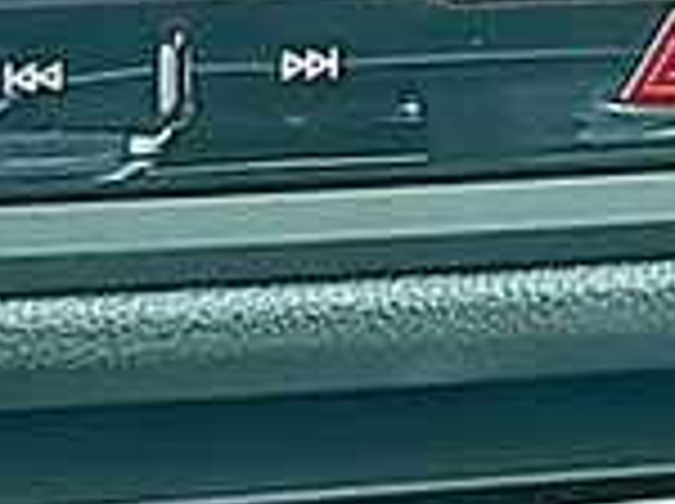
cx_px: 562
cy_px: -358
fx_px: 4458
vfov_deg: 6.4
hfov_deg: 8.6
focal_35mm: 229
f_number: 1.78
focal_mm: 6.86
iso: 125
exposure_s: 1/121
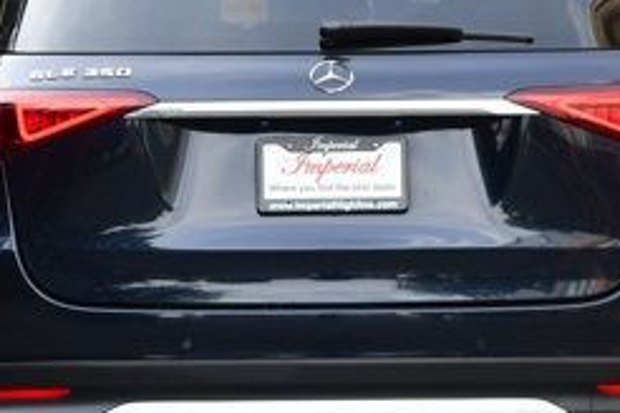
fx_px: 5235
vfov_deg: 4.5
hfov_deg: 6.8
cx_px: 315
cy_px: 170
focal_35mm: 304
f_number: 5.6
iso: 400
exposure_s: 1/250
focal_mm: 78
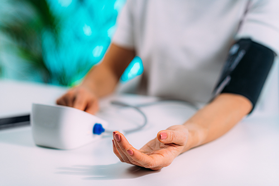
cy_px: 93
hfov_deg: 23.9
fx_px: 658
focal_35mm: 85
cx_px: 140
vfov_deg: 16.1
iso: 64
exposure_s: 1/160
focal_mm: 85
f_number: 2.5
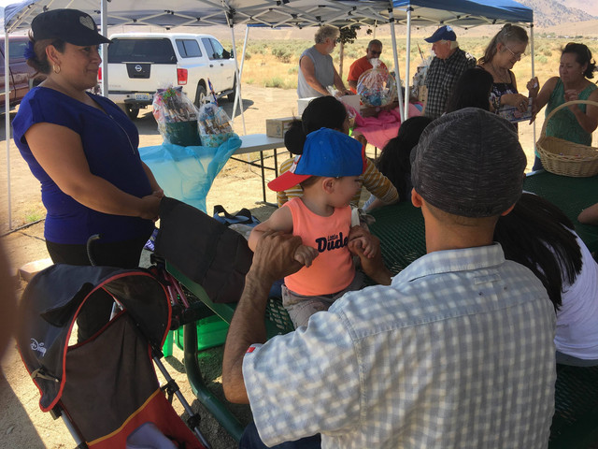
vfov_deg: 48.2
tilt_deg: -18.4
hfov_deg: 61.7
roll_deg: -0.7
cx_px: 299
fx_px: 501
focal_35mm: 29
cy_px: 224
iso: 25
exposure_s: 1/605
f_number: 2.2
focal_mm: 4.15
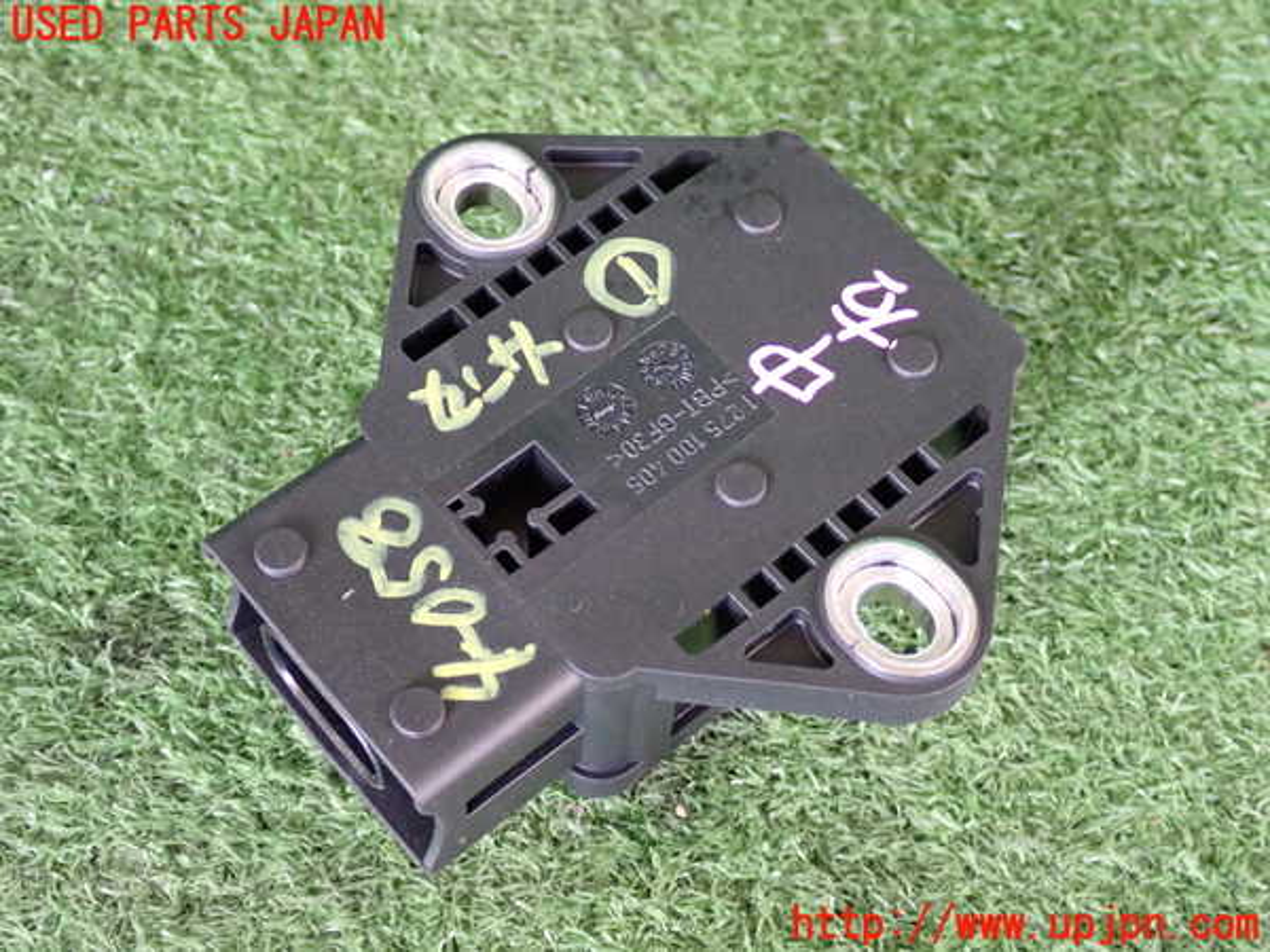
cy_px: 476
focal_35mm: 54
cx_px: 635
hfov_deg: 35.5
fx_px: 1981
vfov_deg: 27.0
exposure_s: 1/50
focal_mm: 9.65
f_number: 3.3
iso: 640
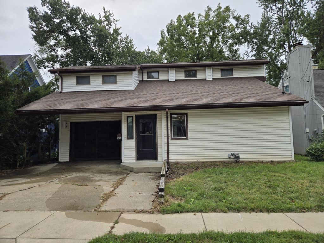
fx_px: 215
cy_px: 122
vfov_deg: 58.9
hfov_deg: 73.9
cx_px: 162
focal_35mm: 23
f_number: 1.8
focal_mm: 5.4
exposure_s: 1/2544
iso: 25
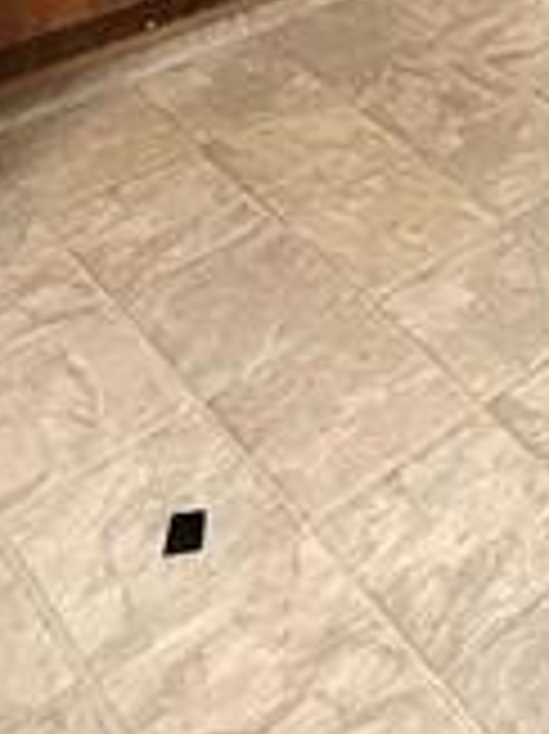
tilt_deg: -7.0
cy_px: -576
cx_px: 752
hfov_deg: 20.0
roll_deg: -5.1
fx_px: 1397
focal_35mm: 66
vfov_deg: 20.7
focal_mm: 2.22
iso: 250
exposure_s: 1/60
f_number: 2.2
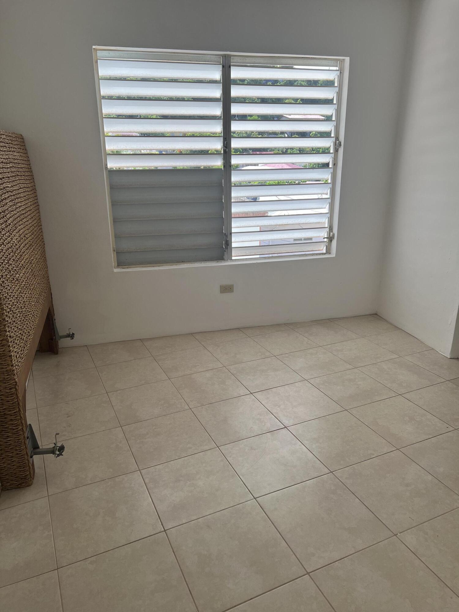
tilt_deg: -19.4
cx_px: 230
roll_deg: +0.6
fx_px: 460
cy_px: 306
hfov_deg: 53.1
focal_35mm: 26
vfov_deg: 67.3
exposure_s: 1/709
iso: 50
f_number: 1.5
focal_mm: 5.7
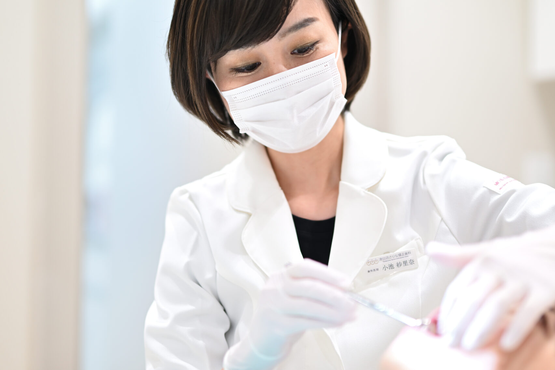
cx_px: 294
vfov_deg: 18.2
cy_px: 145
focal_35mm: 75
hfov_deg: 27.0
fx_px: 1156
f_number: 1.2
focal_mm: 50
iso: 100
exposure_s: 1/160
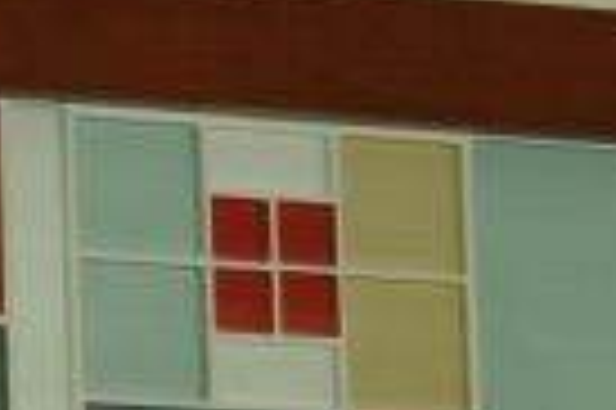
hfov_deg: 5.0
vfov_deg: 3.3
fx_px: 7021
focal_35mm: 411
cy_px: 538
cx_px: 261
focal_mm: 75
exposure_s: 1/45
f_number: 3.3
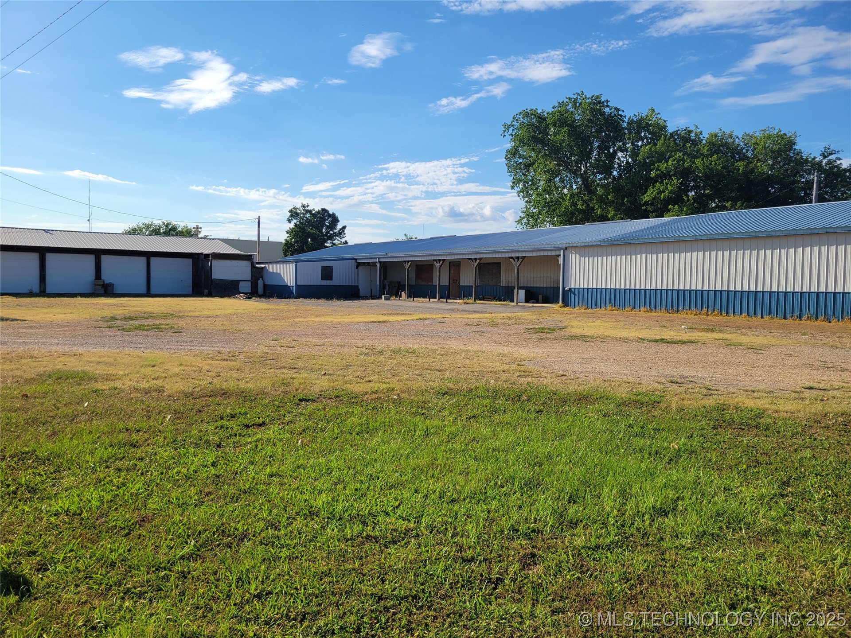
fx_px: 639
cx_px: 426
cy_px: 319
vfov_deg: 53.1
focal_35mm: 26
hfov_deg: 67.3
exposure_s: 1/3092
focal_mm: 5.4
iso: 40
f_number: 1.8
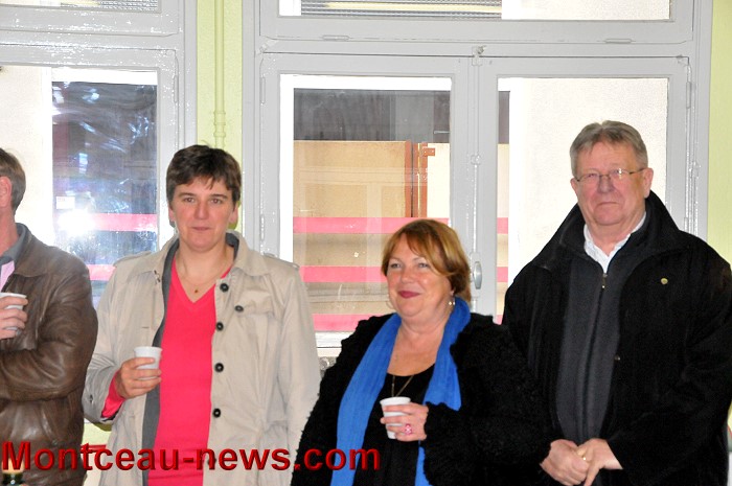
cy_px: 243
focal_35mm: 105
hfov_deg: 19.5
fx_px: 2132
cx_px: 366
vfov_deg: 13.0
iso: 3200
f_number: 11
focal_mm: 70
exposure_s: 1/250
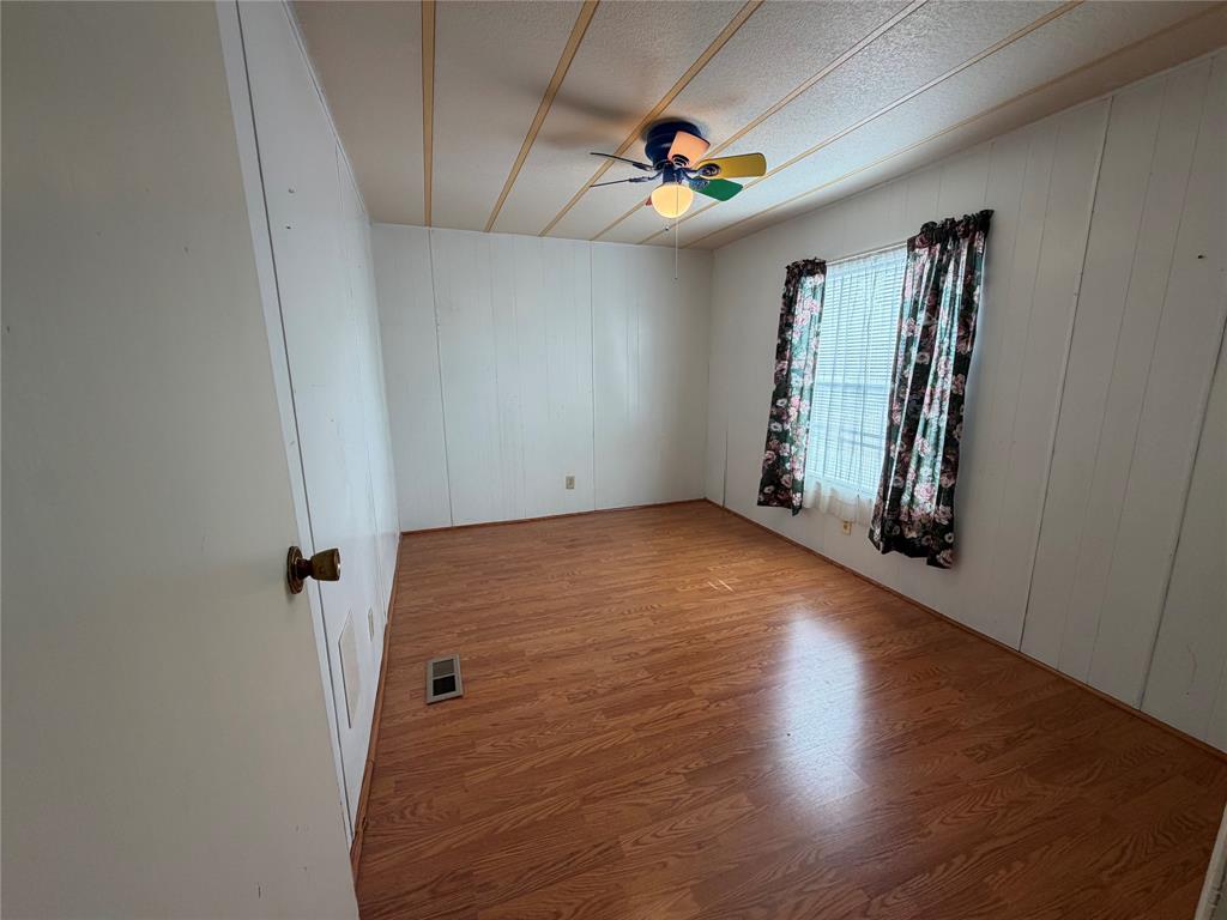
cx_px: 614
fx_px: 496
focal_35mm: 14
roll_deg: +1.9
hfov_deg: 102.1
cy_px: 460
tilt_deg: -12.6
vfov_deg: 85.7
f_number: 2.2
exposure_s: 1/120
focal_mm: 2.22
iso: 125
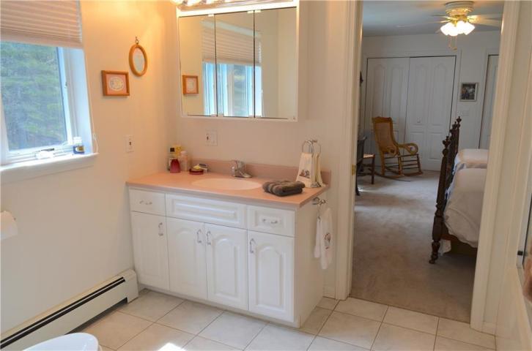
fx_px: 398
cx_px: 266
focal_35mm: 27
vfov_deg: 47.7
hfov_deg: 67.5
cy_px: 176
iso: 400
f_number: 5
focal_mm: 18
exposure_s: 1/100
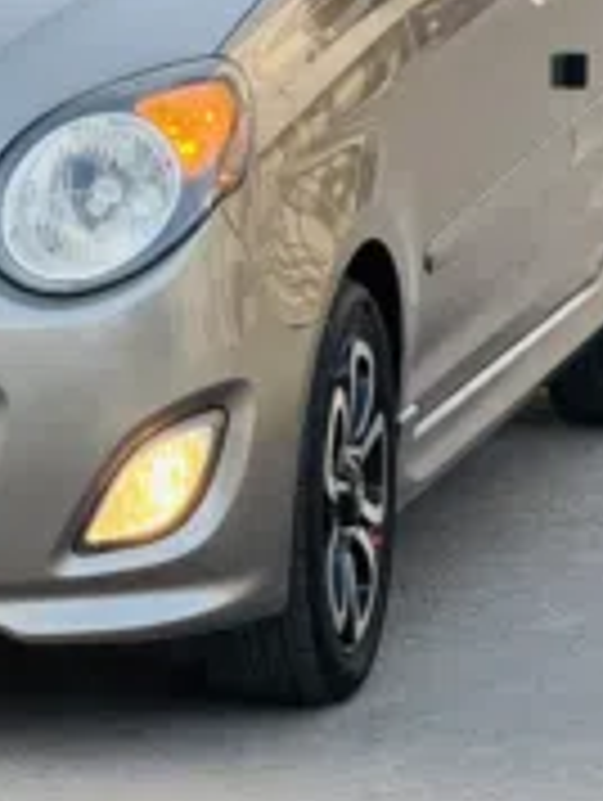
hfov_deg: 4.1
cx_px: -99
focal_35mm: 359
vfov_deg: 5.5
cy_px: -232
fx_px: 8318
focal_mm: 15.66
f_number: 2.8
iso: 100
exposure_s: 1/99
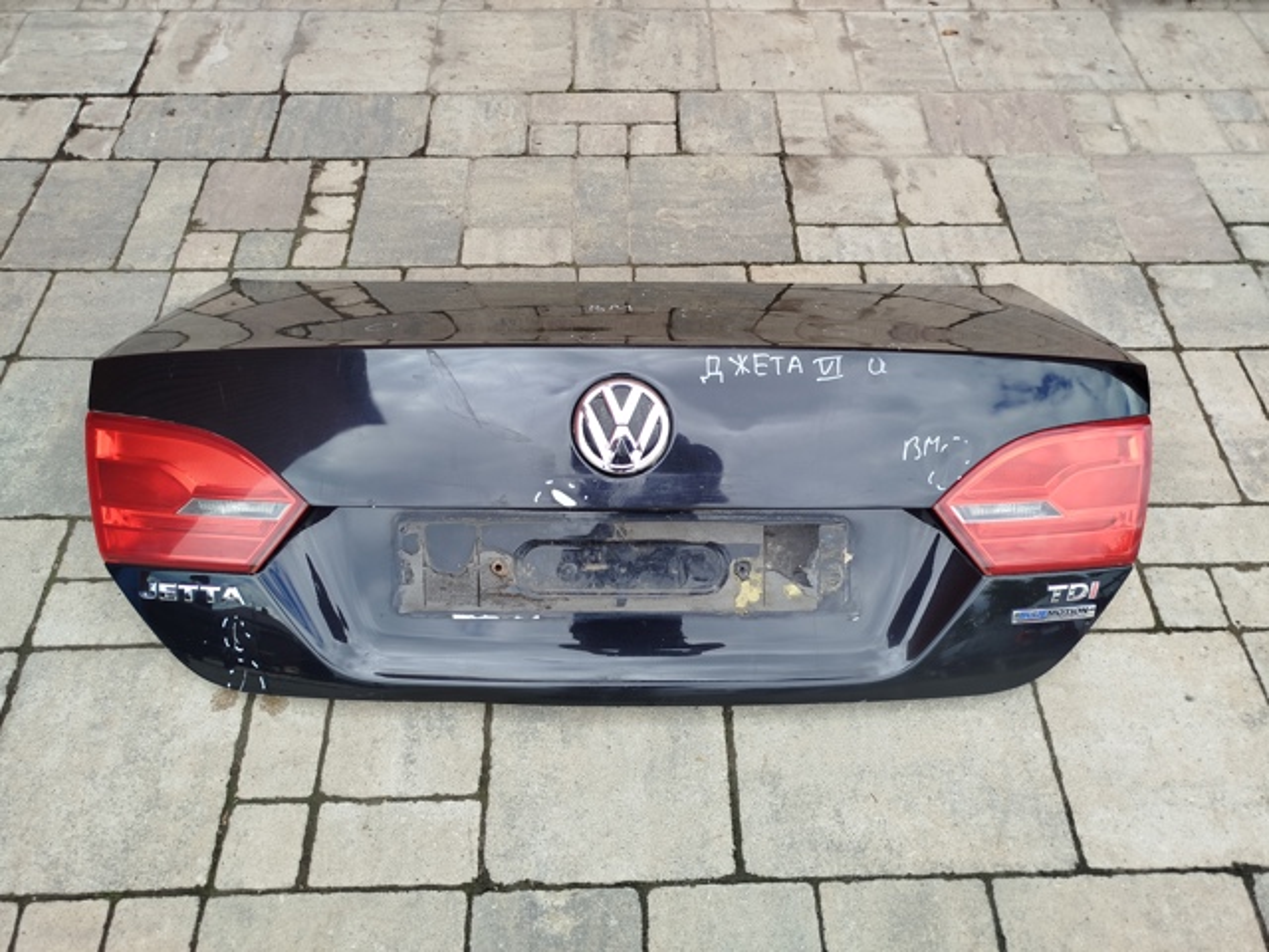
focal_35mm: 24
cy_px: 476
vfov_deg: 56.8
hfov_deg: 71.6
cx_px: 634
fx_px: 880
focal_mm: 5.31
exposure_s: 1/209
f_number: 1.7
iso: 50
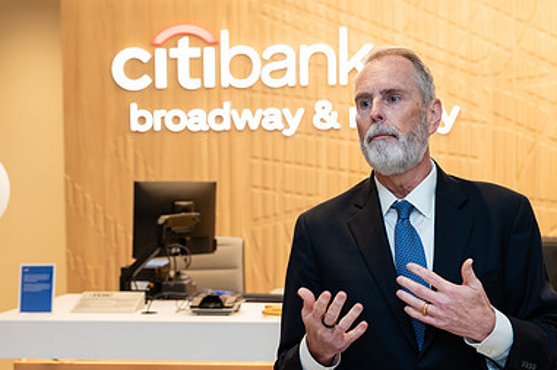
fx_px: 1190
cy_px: 246
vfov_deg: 17.6
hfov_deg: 26.3
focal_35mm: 77
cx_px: 313
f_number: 4
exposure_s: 1/160
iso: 400
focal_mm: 48
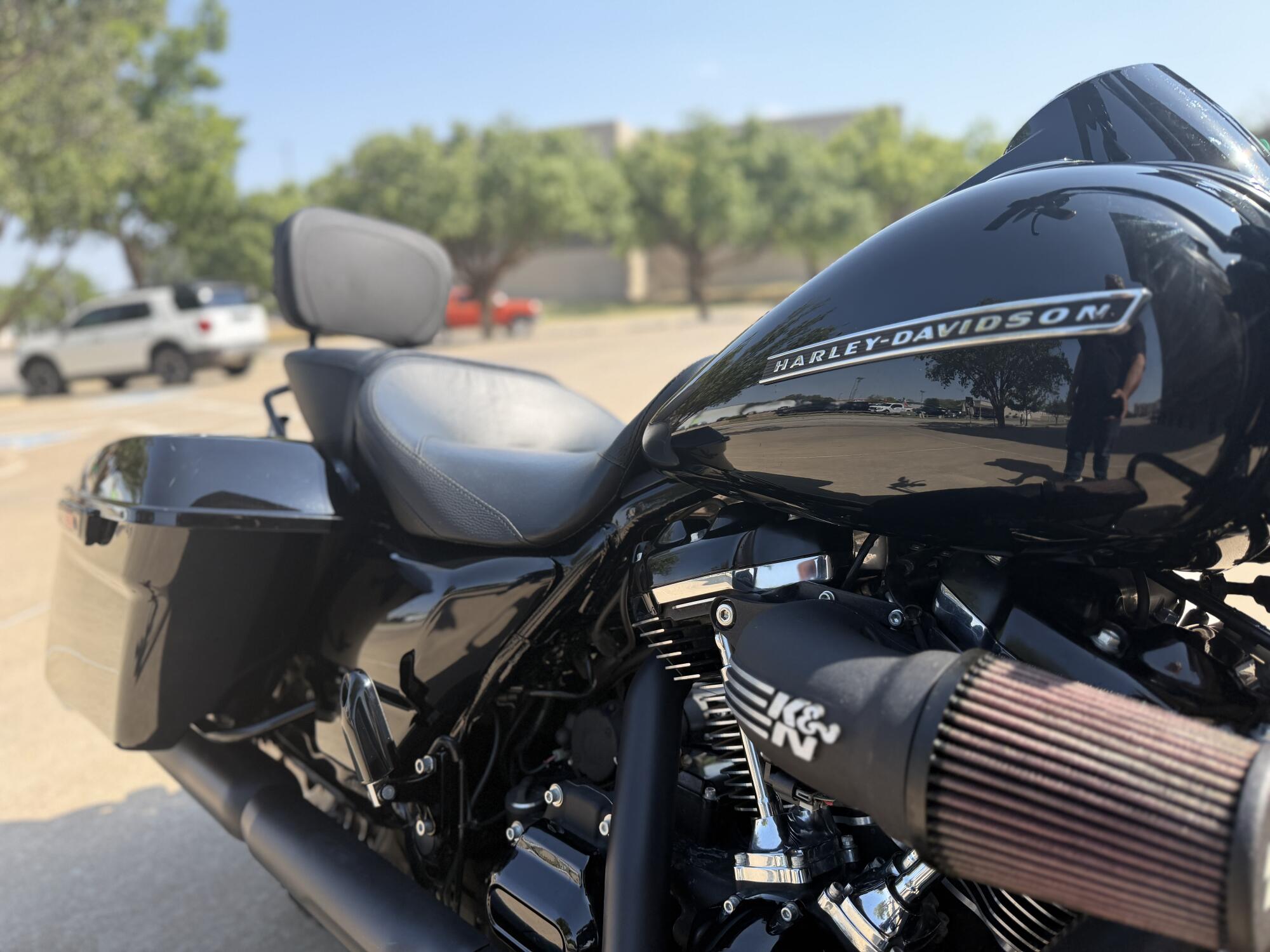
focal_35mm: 24
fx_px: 881
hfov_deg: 71.6
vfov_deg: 56.8
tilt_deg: -11.0
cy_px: 476
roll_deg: +5.2
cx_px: 635
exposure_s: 1/1855
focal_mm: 6.76
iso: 100
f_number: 1.78
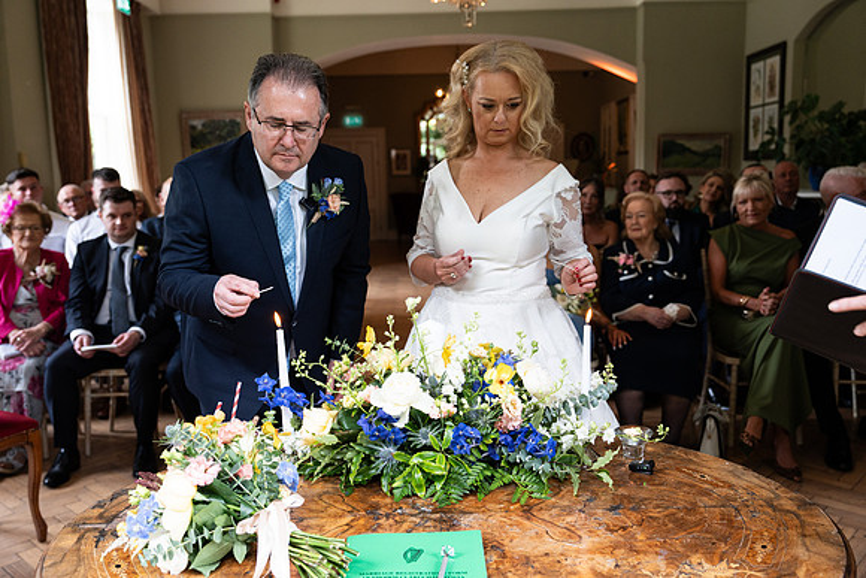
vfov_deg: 40.0
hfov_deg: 57.2
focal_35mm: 33
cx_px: 433
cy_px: 289
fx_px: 794
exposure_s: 1/200
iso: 1250
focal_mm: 33
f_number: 3.5
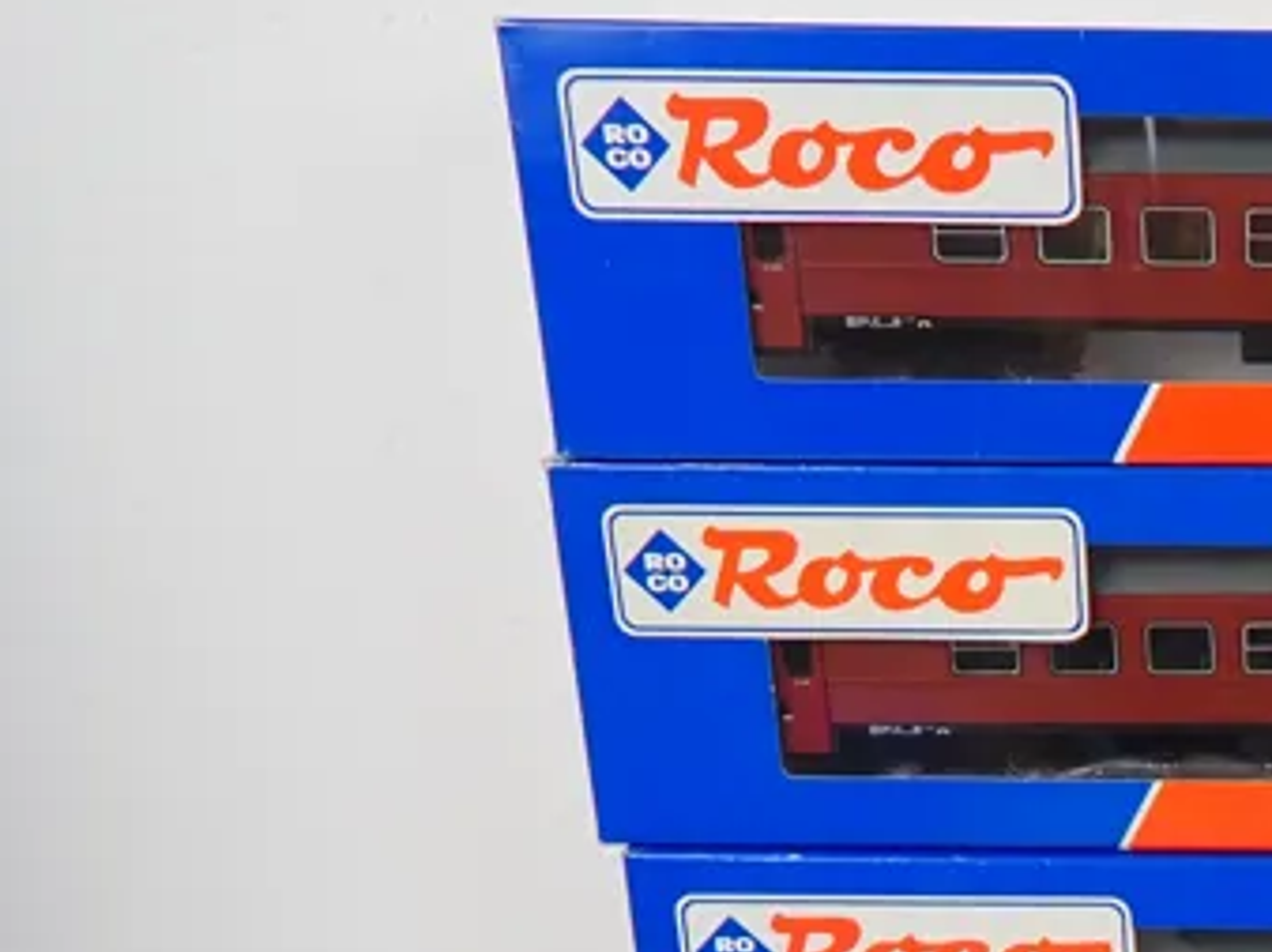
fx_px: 1652
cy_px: 1054
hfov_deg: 34.4
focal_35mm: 45
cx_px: 1502
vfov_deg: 29.0
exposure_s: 1/125
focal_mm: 3.33
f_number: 2
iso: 200
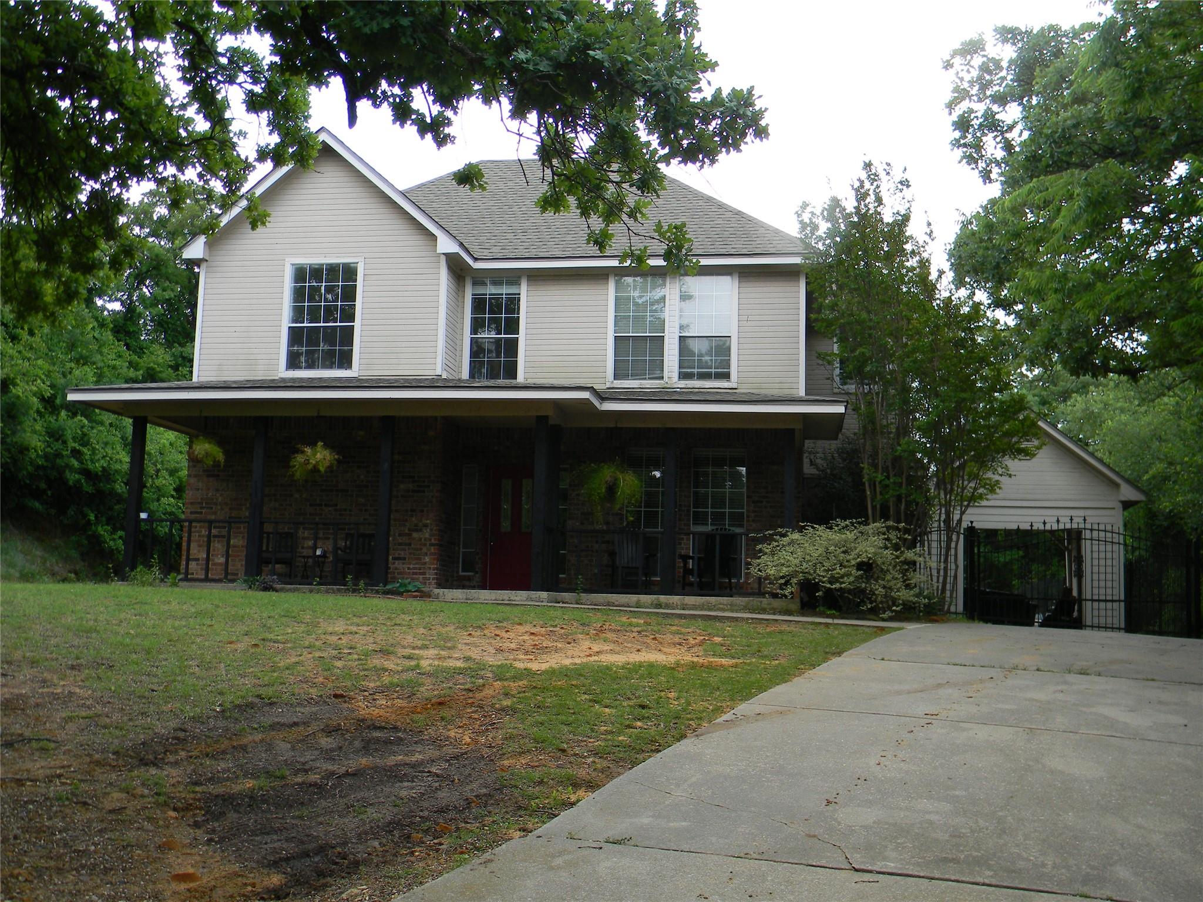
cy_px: 451
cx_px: 602
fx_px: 1251
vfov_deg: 39.7
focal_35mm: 36
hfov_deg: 51.4
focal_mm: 6.4
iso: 80
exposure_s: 1/230
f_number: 3.7
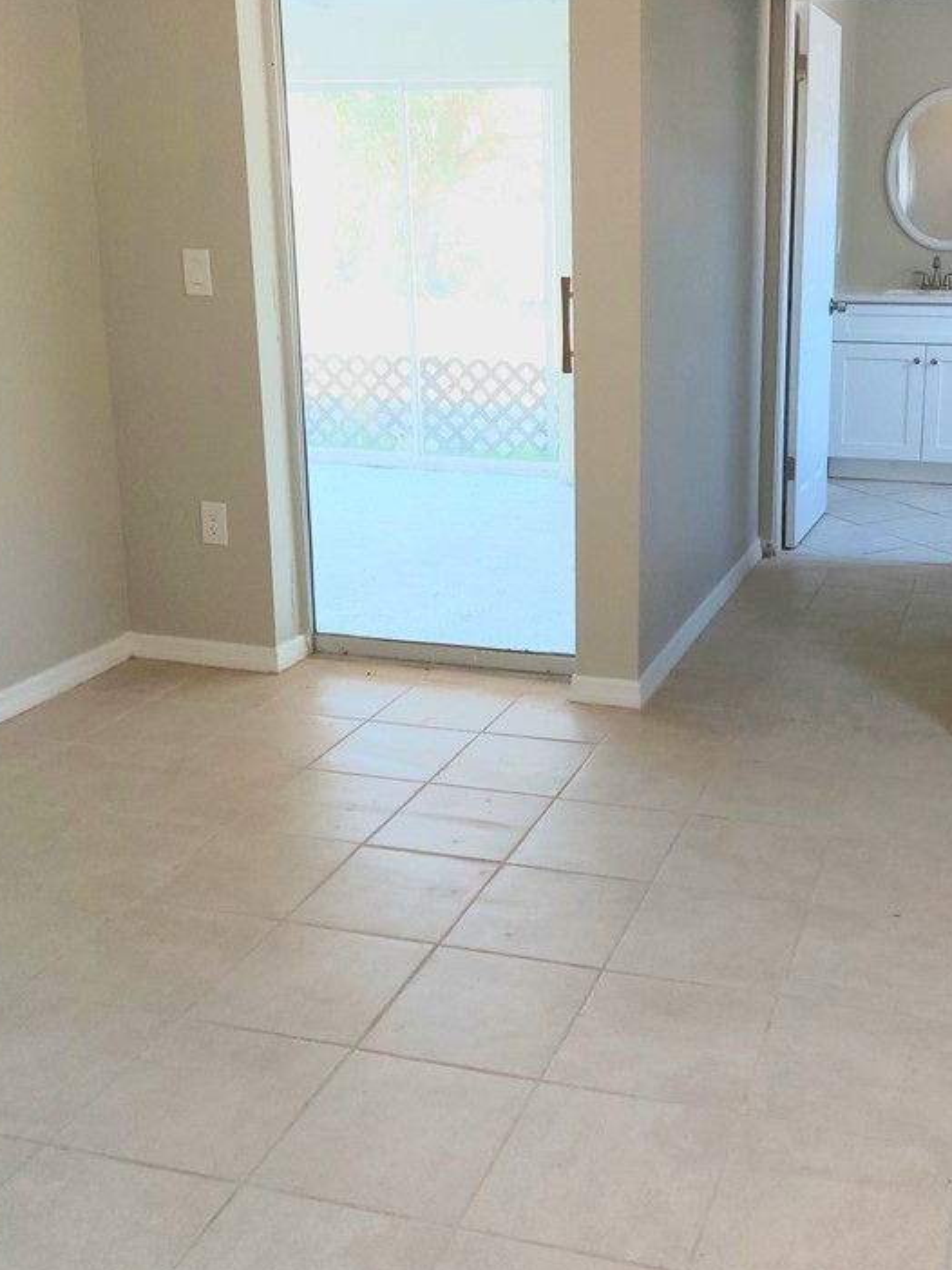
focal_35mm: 35
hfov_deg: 40.0
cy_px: 480
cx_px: 667
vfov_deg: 52.1
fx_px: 1283
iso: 125
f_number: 1.8
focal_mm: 5.23
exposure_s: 1/120
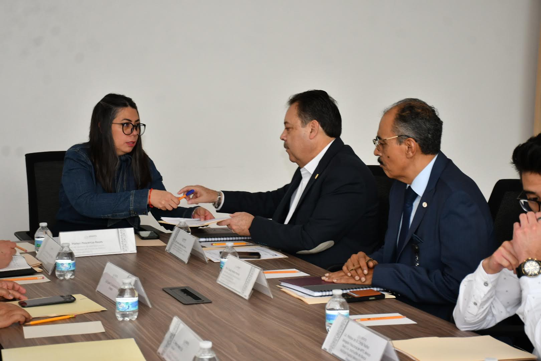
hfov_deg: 28.1
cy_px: 180
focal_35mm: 72
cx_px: 270
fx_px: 1082
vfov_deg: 18.9
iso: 800
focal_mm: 48
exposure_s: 1/100
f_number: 5.6
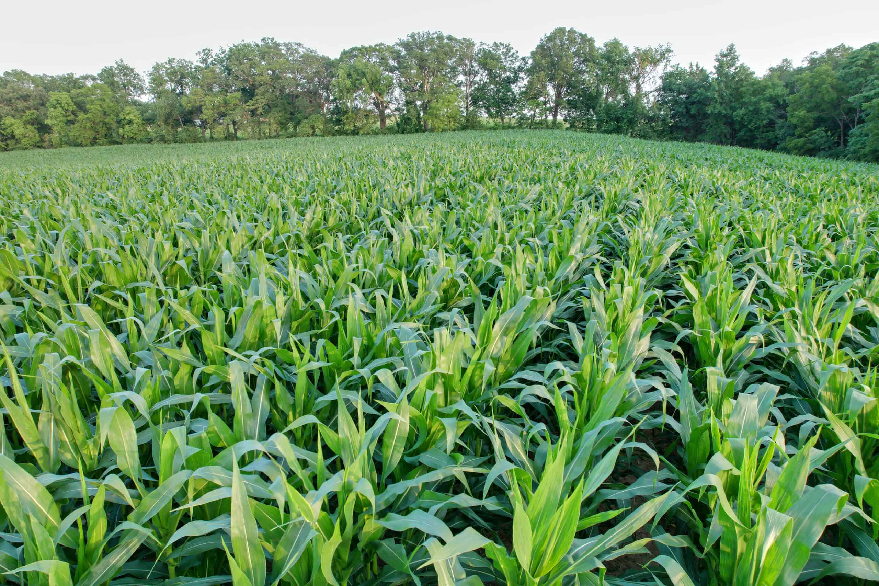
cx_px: 440
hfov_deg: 78.6
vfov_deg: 57.2
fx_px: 537
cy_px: 293
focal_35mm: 22
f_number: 2.8
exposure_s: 1/180
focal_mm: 8.4
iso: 100
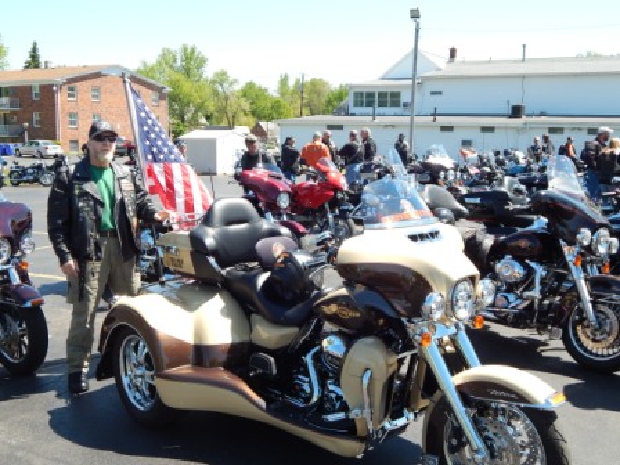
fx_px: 681
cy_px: 232
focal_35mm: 38
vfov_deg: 37.7
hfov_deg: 49.0
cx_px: 310
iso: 125
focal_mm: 6.8
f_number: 3.4
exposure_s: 1/500
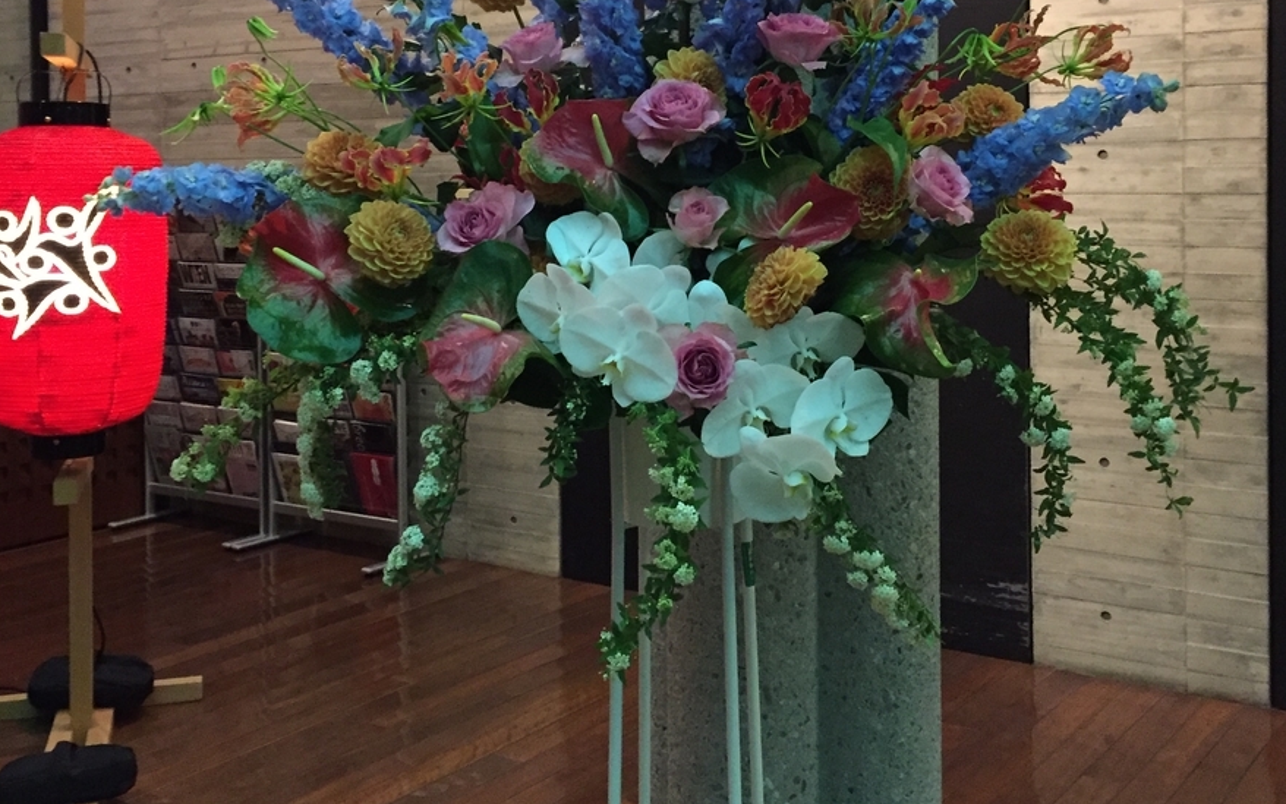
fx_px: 1472
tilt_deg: +0.6
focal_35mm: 42
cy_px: 198
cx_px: 652
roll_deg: +0.1
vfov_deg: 30.0
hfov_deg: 47.2
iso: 320
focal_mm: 4.15
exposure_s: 1/15
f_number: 2.2
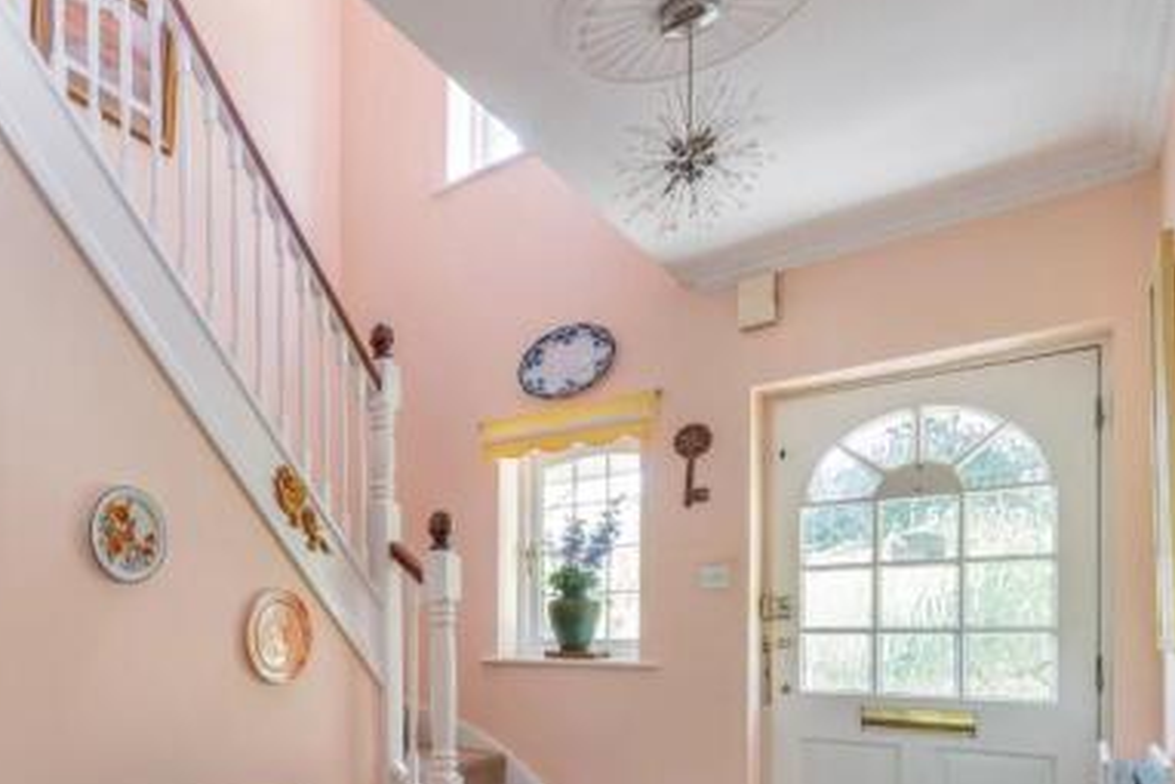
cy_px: 644
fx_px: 784
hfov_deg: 64.3
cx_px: 171
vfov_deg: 49.6
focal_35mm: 24
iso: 250
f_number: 9
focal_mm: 14
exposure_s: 1/1.67
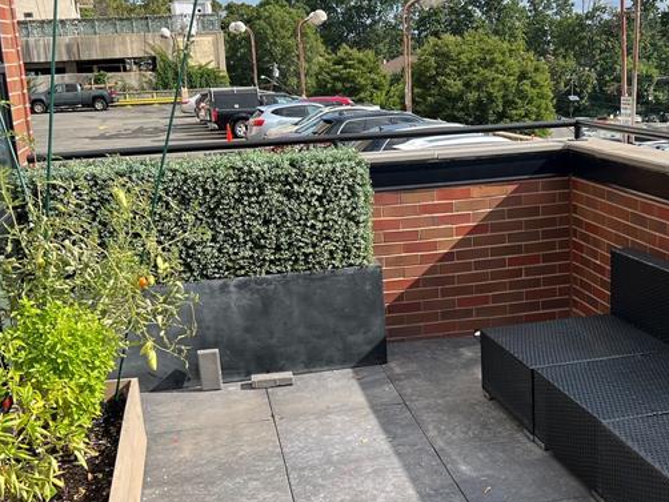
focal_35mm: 53
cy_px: 338
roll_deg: +2.5
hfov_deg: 35.8
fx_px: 1025
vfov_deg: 27.4
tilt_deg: -14.6
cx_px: 438
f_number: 1.5
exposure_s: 1/2353
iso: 50
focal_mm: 5.7
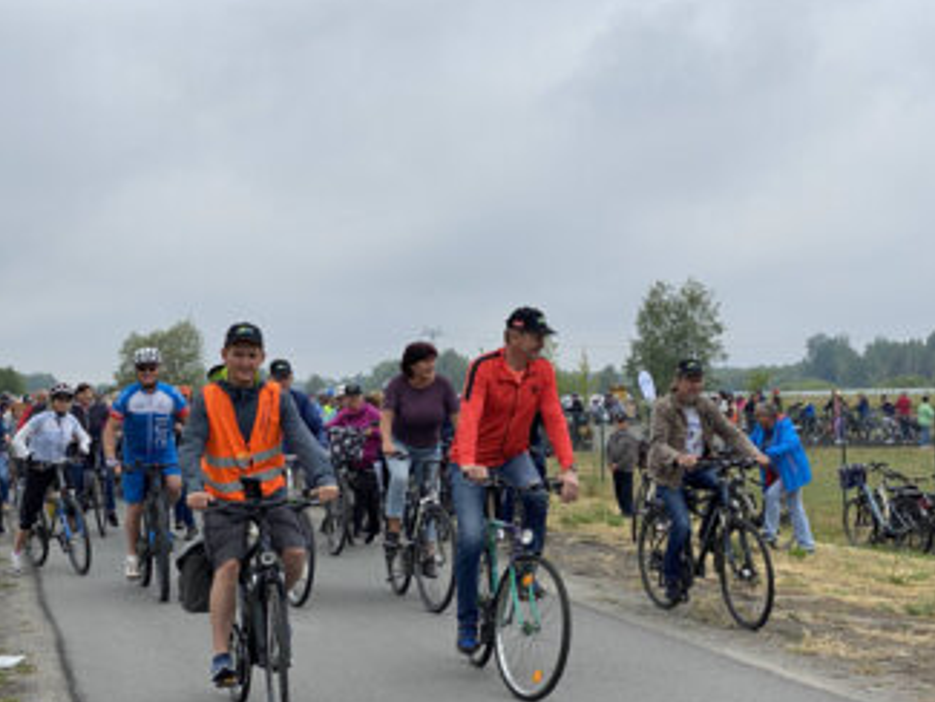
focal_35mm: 64
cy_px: 365
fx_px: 1729
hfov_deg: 30.2
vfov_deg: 22.9
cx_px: 365
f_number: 2
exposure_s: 1/1065
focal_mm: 6
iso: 20
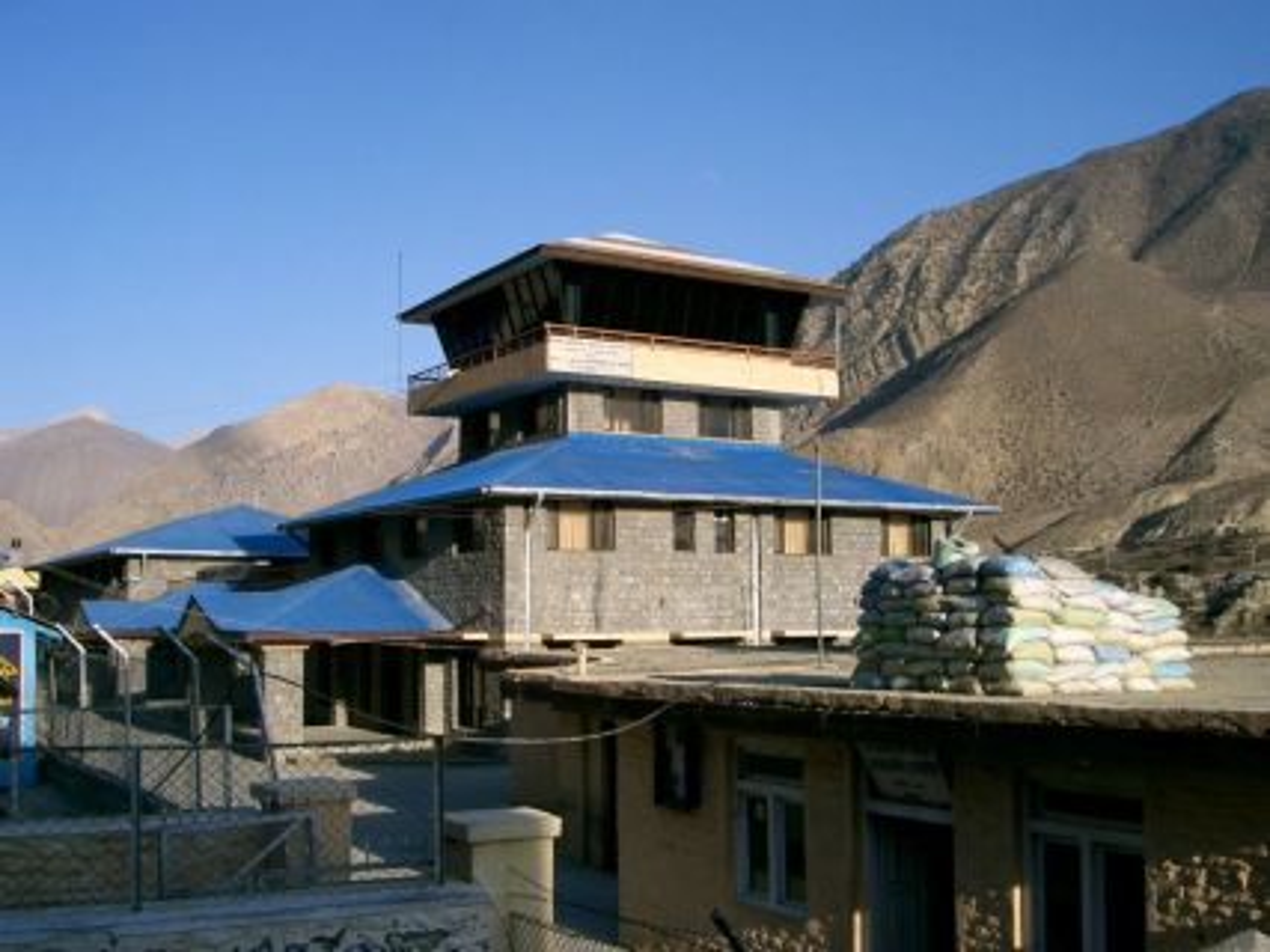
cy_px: 476
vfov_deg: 36.8
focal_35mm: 39
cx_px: 635
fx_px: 1430
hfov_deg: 47.9
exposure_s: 1/640
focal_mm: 8
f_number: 4.8
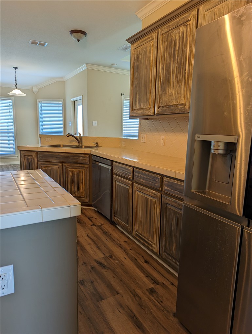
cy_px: 167
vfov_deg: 71.5
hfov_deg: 56.9
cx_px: 126
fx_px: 232
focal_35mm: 24
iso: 61
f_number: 1.85
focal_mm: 6.81
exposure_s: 1/60
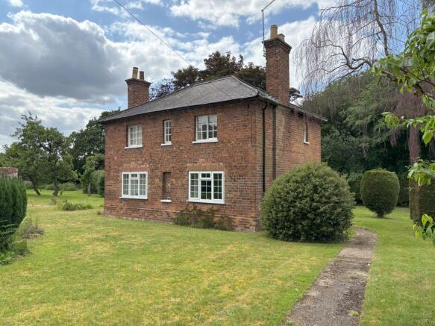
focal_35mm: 26
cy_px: 163
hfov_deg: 67.3
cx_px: 218
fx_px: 327
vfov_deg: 53.0
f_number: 1.6
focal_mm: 5.96
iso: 50
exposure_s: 1/1362
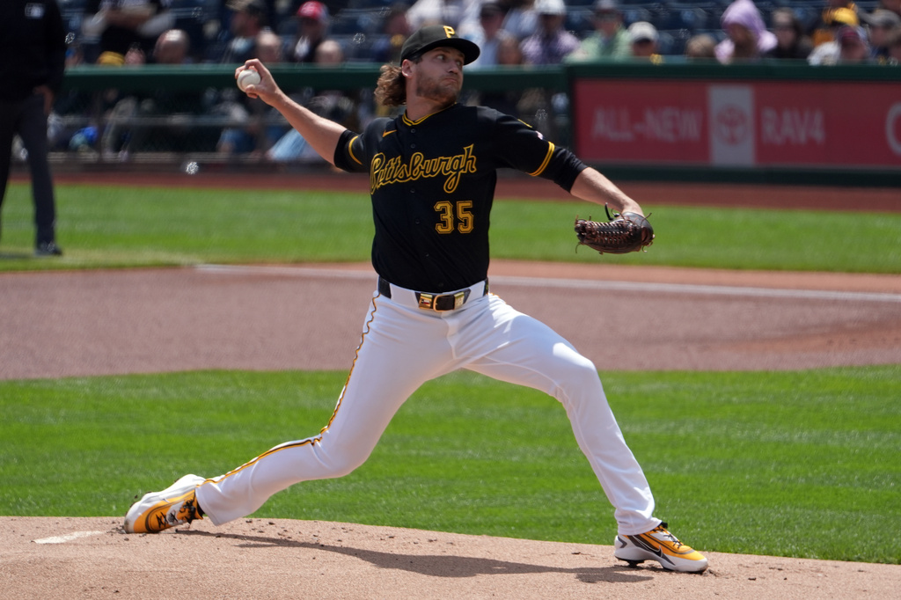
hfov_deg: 5.3
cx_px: 450
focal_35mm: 391
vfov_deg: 3.5
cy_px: 300
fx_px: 9782
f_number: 5.6
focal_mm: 391
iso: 400
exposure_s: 1/2000
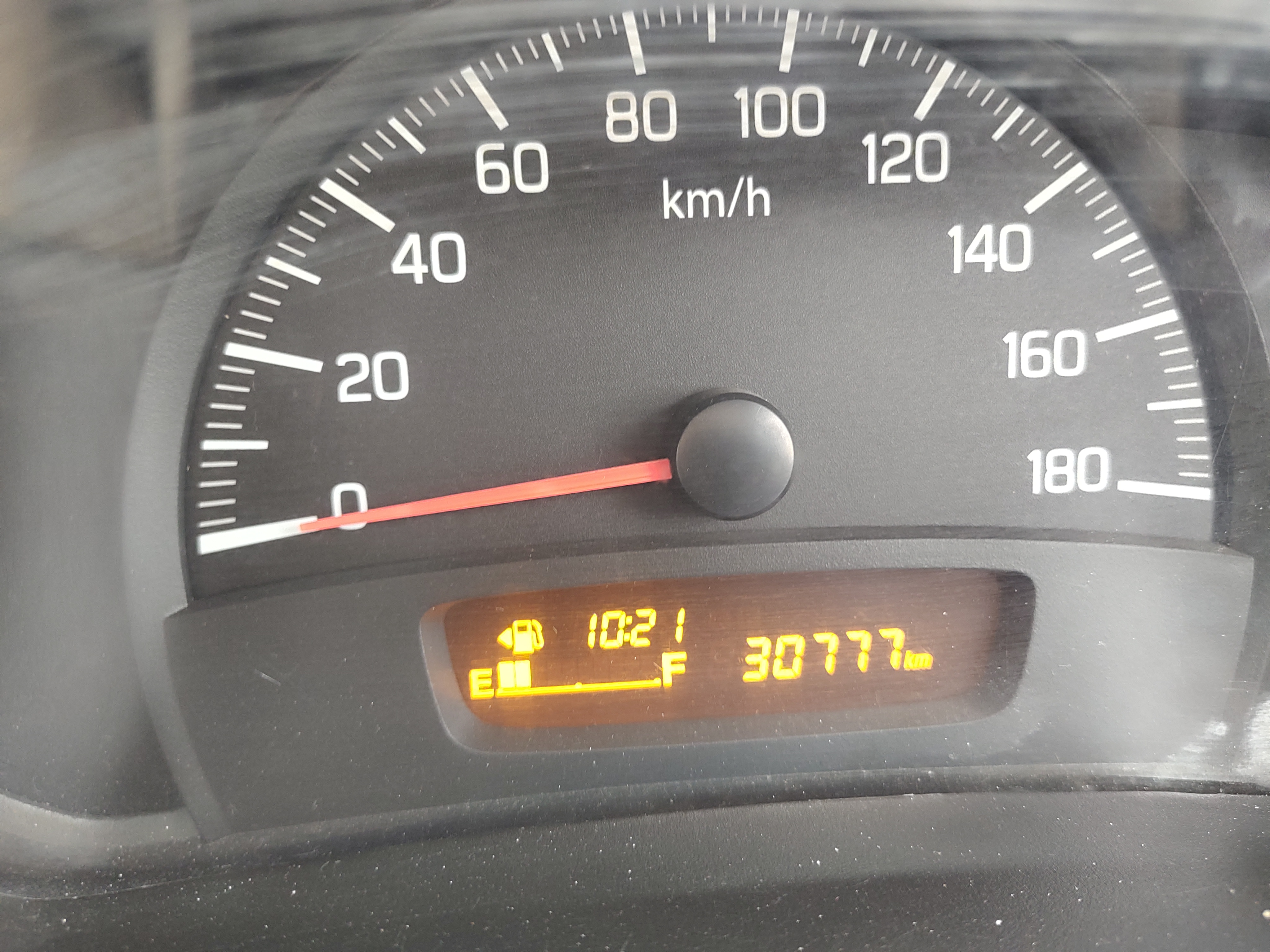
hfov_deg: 73.9
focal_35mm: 23
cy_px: 476
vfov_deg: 58.9
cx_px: 635
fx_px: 844
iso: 575
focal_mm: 5.56
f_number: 1.8
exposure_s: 1/50
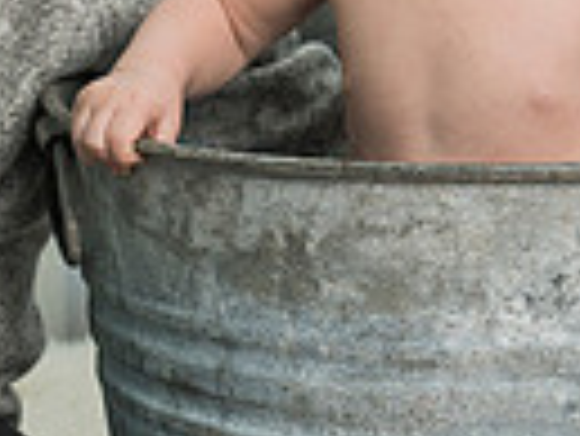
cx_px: 205
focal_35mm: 233
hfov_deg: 8.5
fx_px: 3908
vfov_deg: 6.4
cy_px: 69
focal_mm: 52
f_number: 4
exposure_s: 1/160
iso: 320
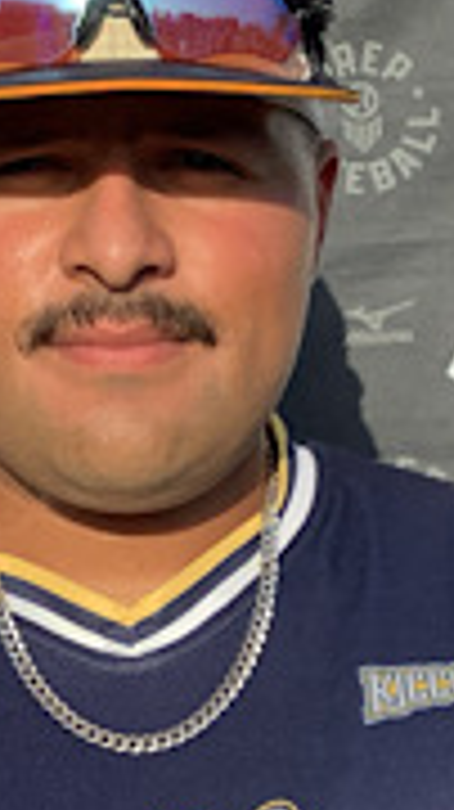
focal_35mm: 75
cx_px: 99
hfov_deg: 16.0
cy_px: 616
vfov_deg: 27.8
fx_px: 1608
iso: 25
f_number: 2.4
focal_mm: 3.3
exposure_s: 1/1335
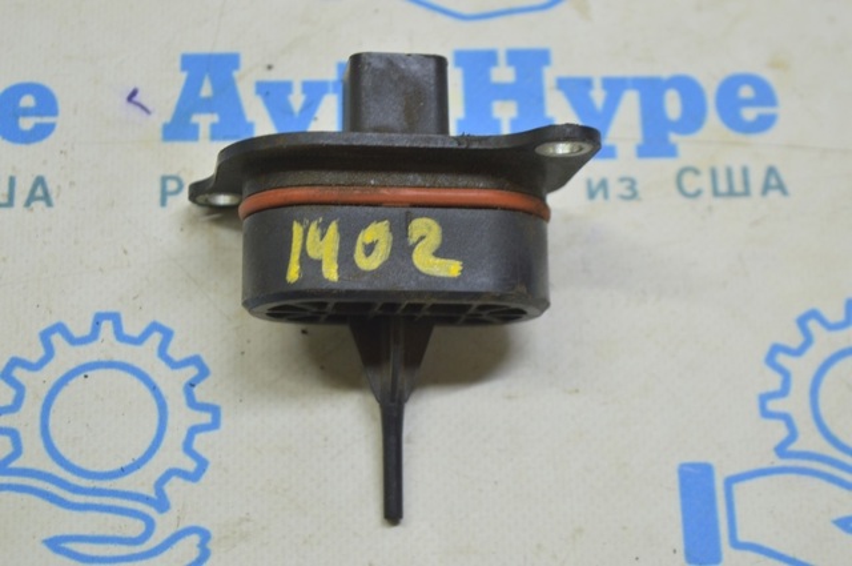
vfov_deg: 16.5
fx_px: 1950
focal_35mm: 82
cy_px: 283
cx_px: 426
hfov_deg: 24.6
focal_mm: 55
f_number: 5.6
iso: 400
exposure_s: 1/20
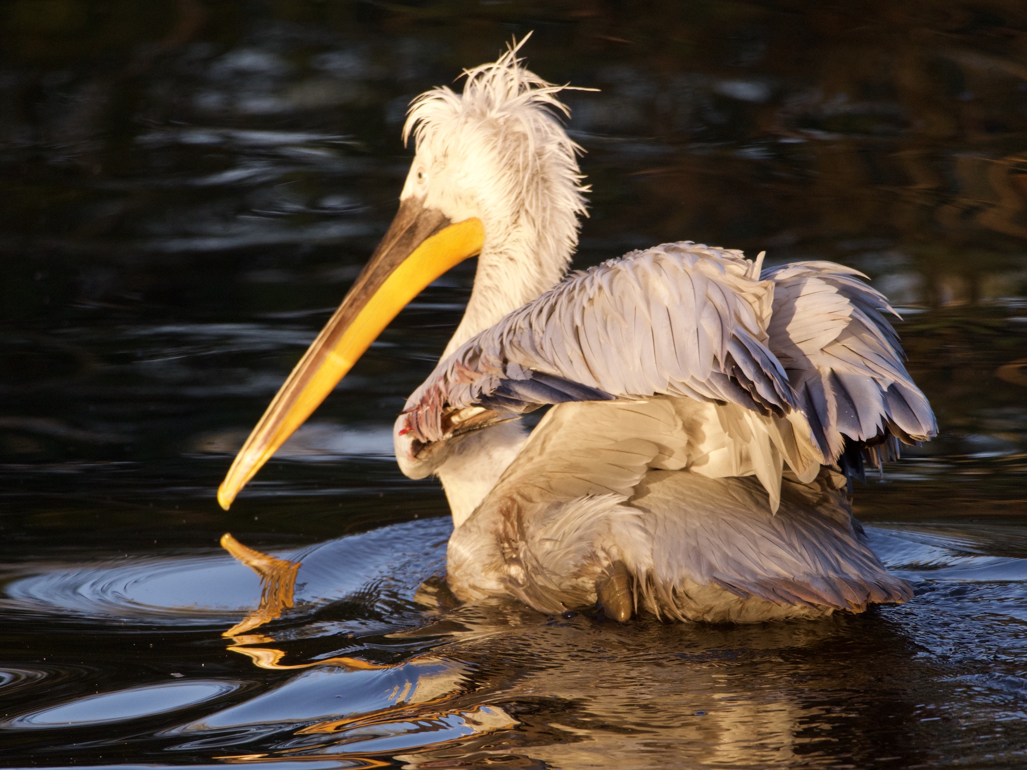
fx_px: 23735
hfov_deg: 2.5
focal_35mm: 800
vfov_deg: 1.9
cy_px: 385
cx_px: 514
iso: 1000
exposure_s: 1/640
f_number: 6.3
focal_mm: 400
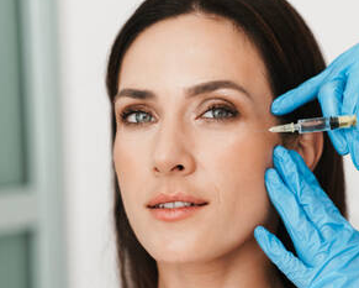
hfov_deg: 17.0
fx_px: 1201
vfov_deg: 13.6
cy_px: 171
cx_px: 197
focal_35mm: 113
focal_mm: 70
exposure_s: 1/200
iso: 320
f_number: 3.2
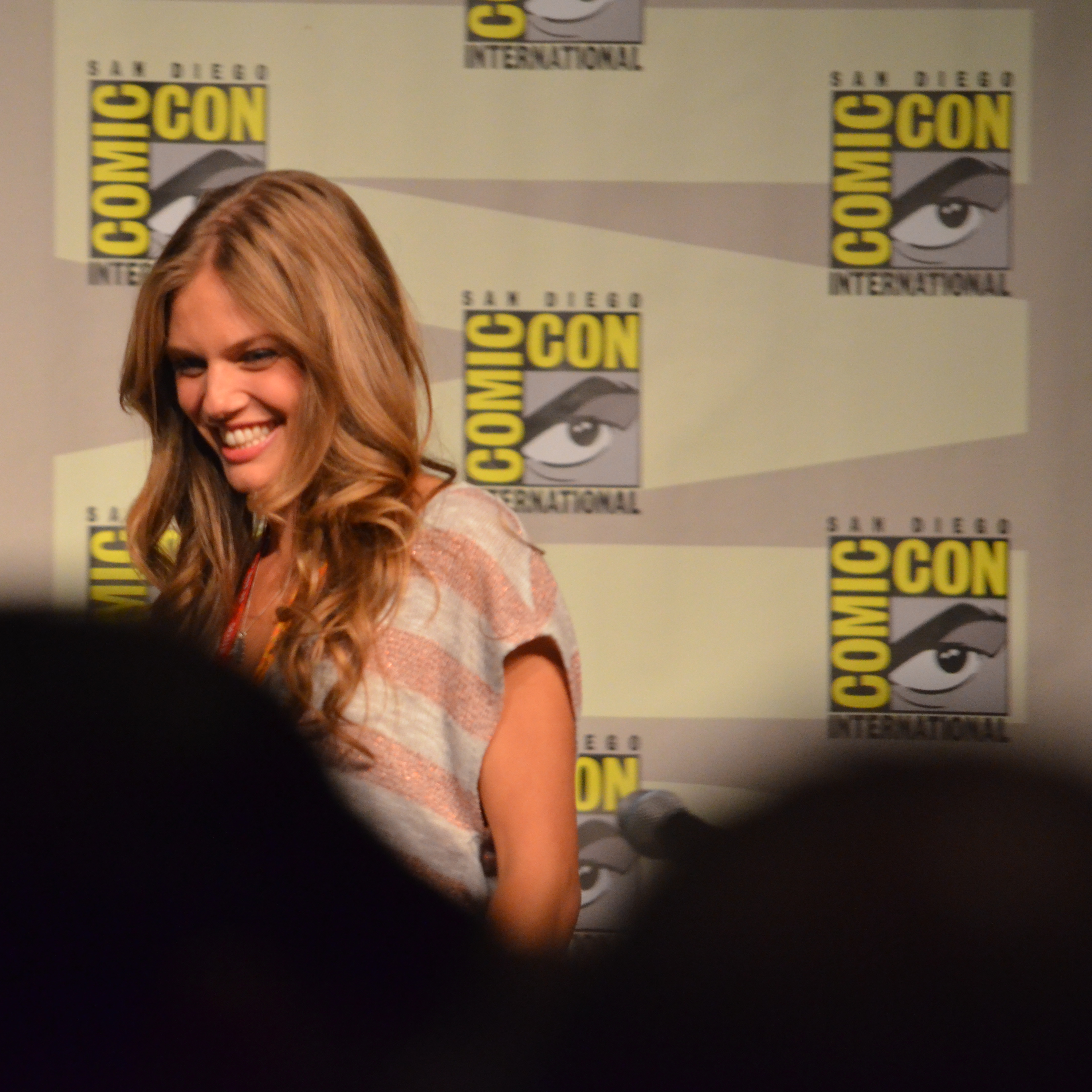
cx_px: 294
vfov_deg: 4.6
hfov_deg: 4.5
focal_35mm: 385
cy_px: 545
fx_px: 13741
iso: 2500
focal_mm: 200
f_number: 5
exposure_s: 1/125
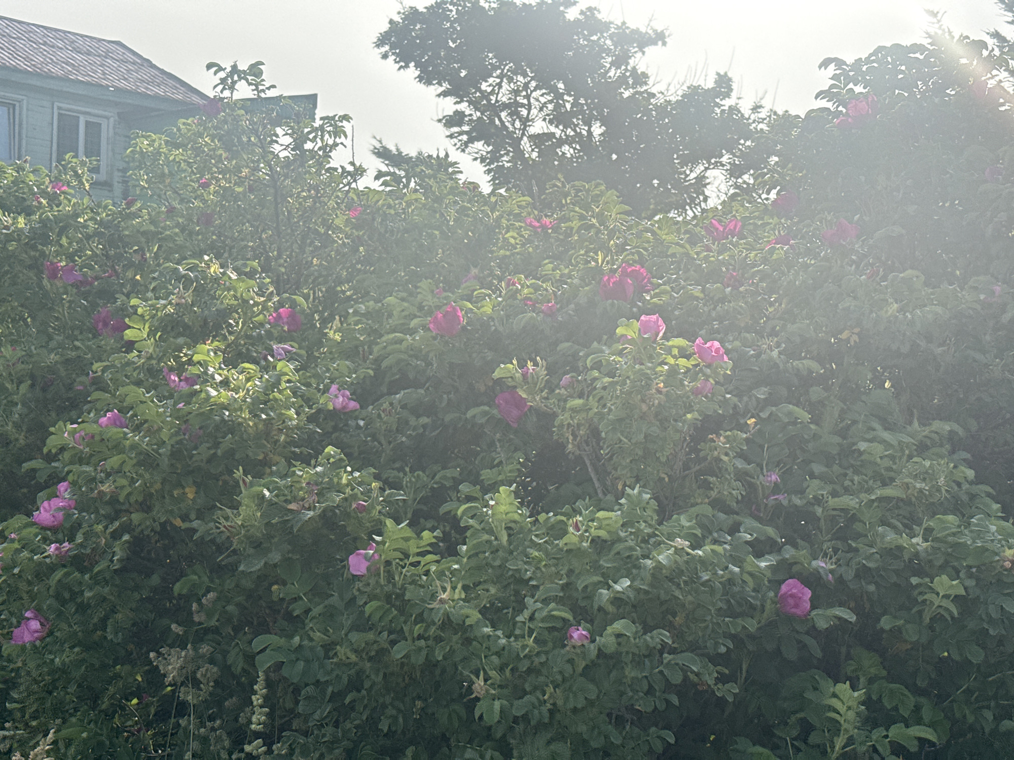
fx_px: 1406
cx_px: 507
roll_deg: -2.4
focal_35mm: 48
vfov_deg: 30.3
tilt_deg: +1.4
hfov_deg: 39.7
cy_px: 380
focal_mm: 6.76
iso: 80
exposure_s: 1/3891
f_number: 1.78
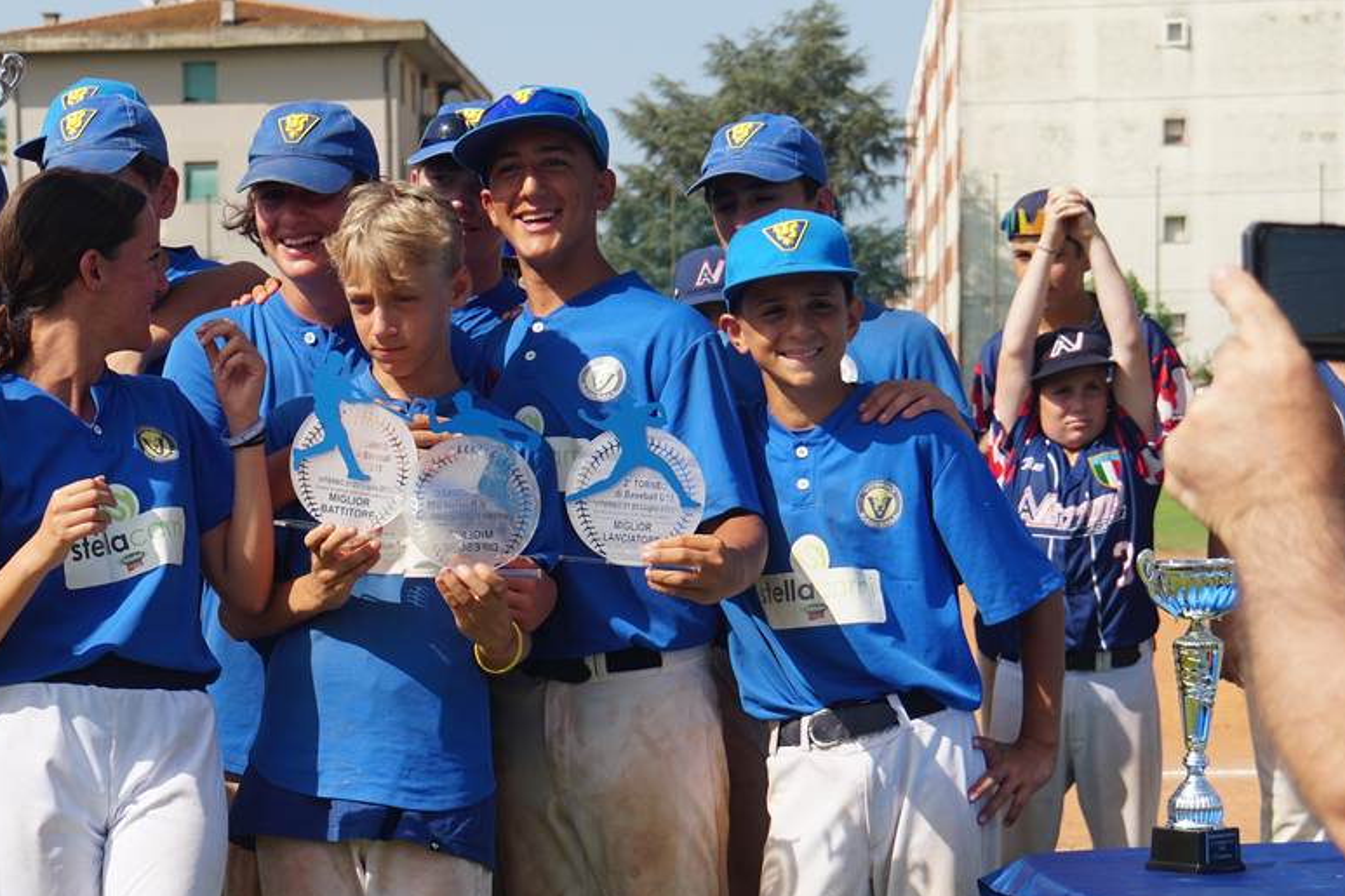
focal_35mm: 99
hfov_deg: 20.4
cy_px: 757
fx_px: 3698
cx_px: 310
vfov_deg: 13.7
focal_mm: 34
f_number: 5.6
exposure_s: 1/500
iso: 100
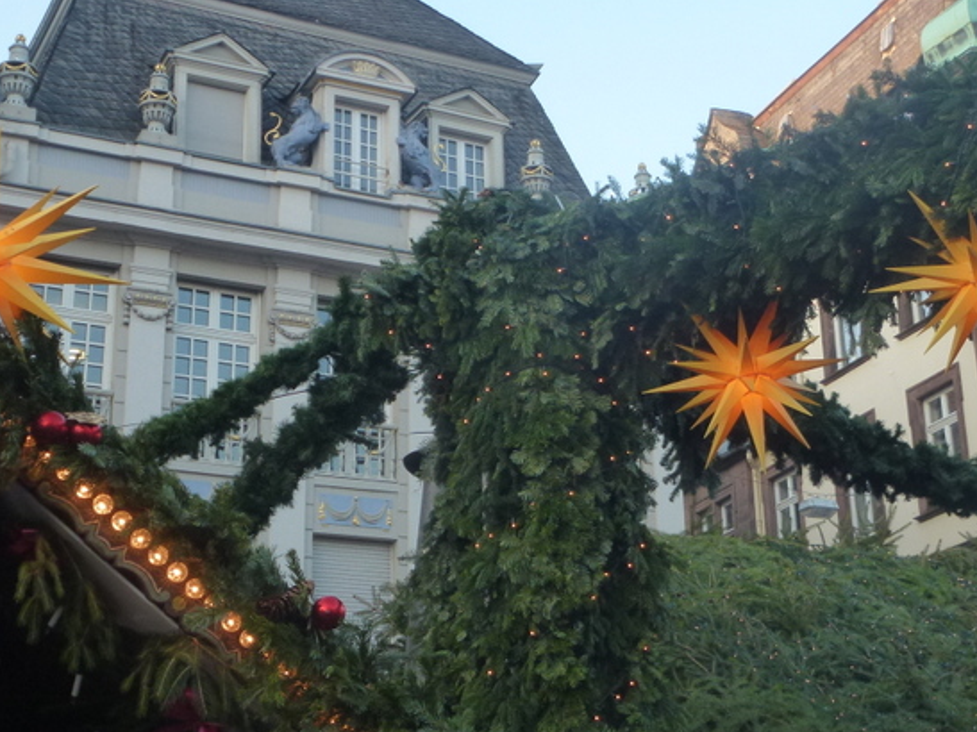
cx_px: 582
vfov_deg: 24.4
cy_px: 284
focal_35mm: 60
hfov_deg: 32.1
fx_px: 1693
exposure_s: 1/80
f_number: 3.9
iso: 160
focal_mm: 7.4
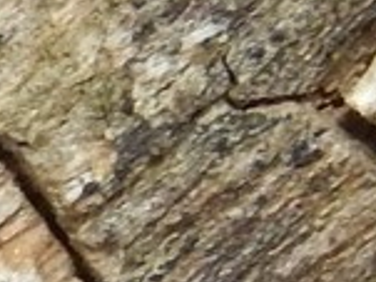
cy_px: 691
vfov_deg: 2.0
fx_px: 8032
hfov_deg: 2.7
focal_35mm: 740
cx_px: -320
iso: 125
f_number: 4.8
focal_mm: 23.4
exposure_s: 1/200
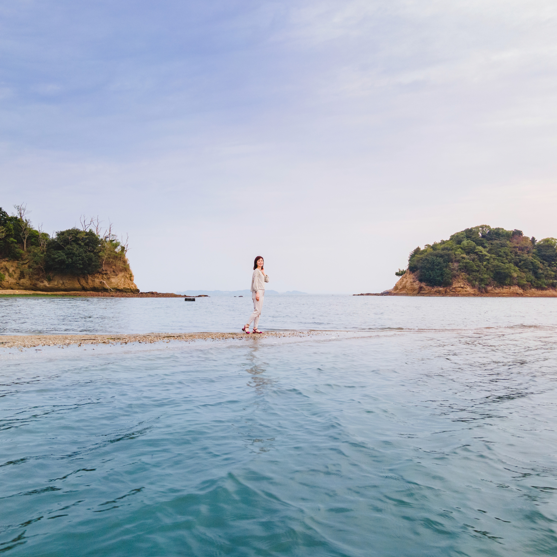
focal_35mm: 29
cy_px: 273
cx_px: 275
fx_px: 528
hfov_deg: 55.6
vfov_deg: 55.6
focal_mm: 4.5
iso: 100
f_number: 2.8
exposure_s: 1/40
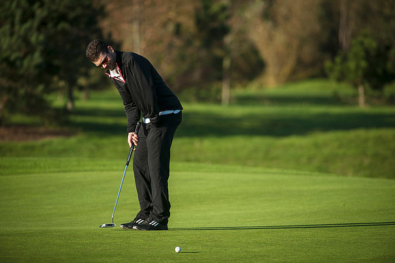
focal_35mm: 300
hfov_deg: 6.9
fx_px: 3290
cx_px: 198
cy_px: 132
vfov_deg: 4.6
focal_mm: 300
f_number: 4.5
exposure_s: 1/2500
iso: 200
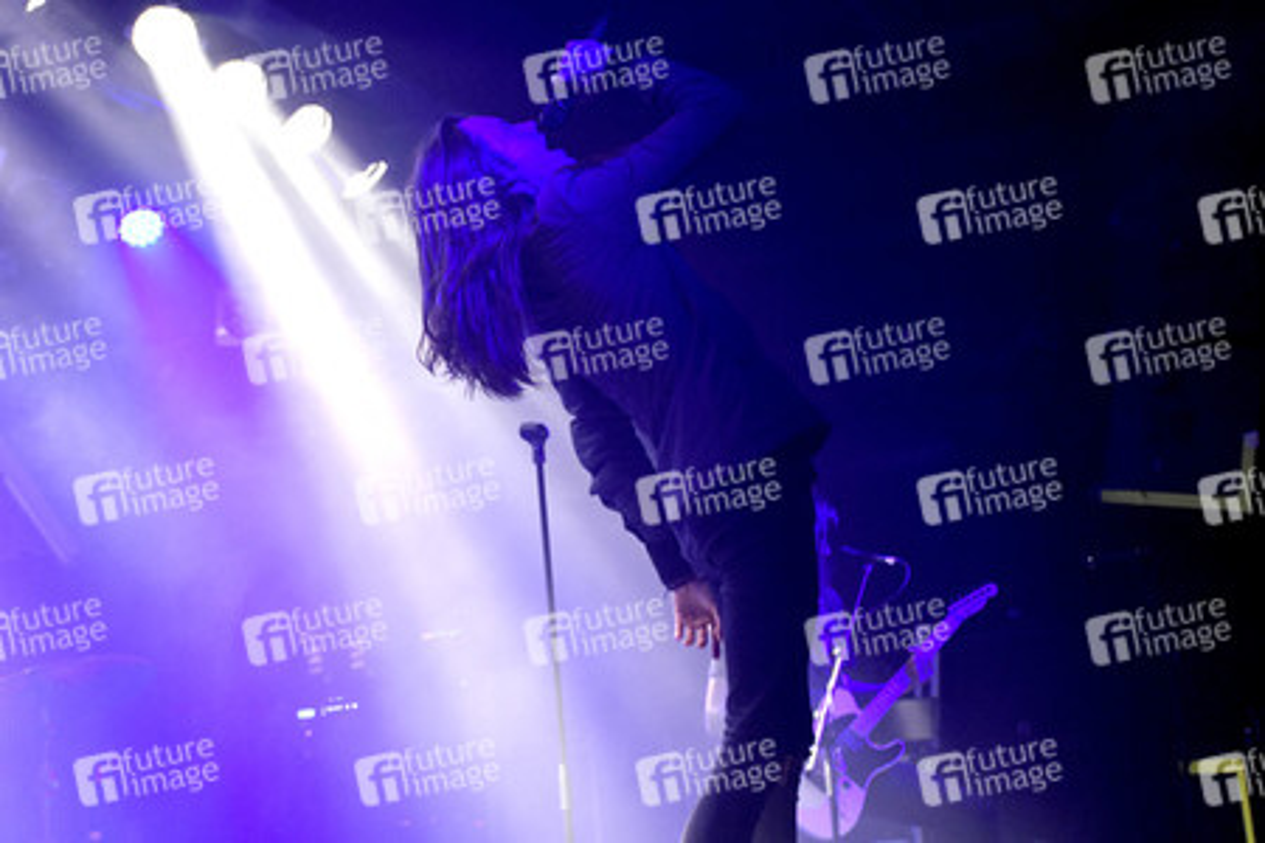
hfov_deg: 28.1
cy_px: 422
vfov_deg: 18.9
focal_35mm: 72
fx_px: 2530
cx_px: 632
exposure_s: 1/160
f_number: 6.3
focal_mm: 48
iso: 4000
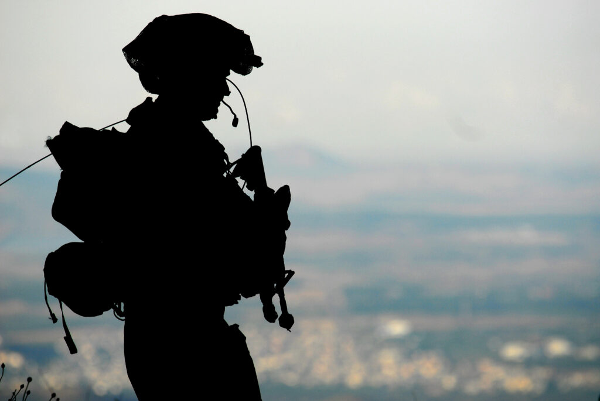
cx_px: 300
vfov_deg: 4.6
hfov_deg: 6.9
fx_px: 5005
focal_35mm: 300
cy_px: 200
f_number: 4
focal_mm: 200
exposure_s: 1/1000
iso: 200
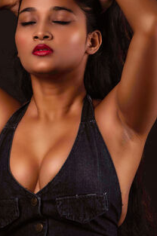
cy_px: 121
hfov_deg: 16.2
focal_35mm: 84
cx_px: 54
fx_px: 551
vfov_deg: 24.2
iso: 640
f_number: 1.8
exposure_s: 1/160
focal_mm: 50
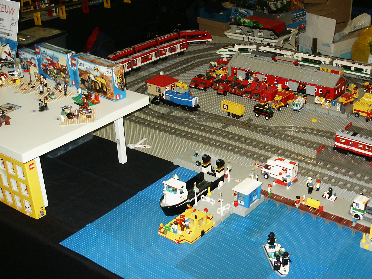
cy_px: 117
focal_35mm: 50
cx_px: 210
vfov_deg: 29.1
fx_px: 537
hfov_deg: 38.1
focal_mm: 8.39
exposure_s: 1/45
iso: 200
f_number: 3
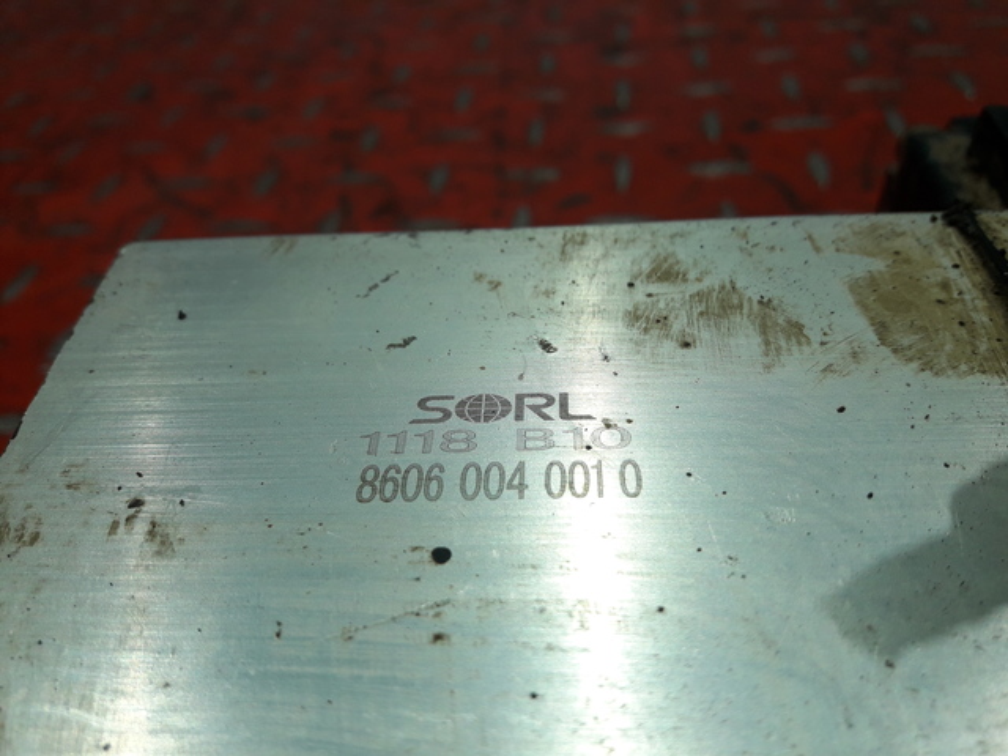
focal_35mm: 28
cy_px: 378
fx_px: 815
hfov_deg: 63.4
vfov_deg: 49.7
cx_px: 504
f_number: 1.9
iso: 50
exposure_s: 1/100
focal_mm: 3.7
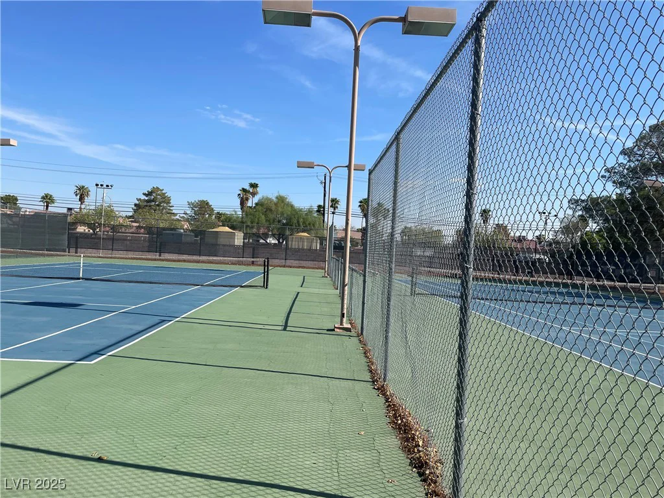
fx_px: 499
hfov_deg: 67.3
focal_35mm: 26
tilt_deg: -0.1
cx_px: 332
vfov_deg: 53.1
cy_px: 249
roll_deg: -2.8
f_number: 1.6
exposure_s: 1/4000
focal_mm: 4.2
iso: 32
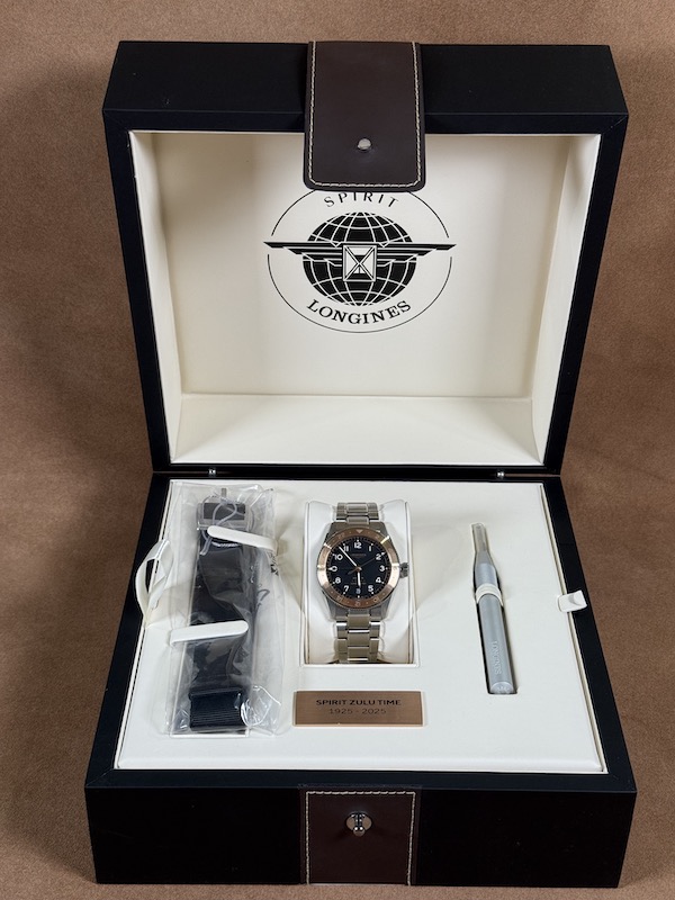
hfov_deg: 30.3
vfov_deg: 39.7
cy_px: 450
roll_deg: -0.9
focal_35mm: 48
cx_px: 338
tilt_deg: -34.2
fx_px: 1248
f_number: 1.78
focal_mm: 6.76
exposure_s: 1/81
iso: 80
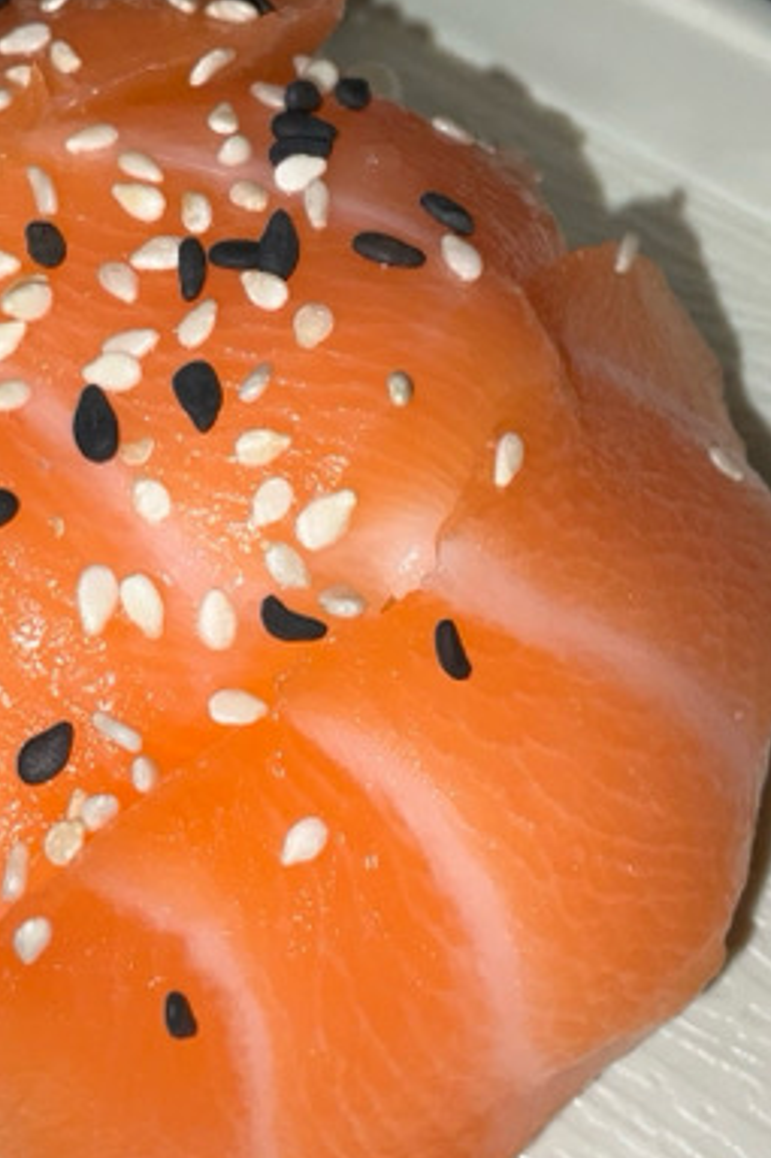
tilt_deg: -63.9
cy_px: 650
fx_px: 2026
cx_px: 215
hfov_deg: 21.4
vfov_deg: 31.9
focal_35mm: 63
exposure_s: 1/428
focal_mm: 3
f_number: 1.8
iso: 16
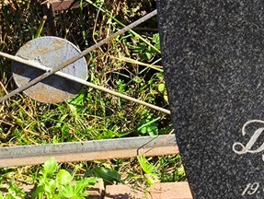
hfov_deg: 13.9
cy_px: 96
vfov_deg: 10.7
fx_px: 1061
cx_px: 275
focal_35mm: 139
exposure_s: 1/427
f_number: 1.7
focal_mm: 4.71
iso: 50
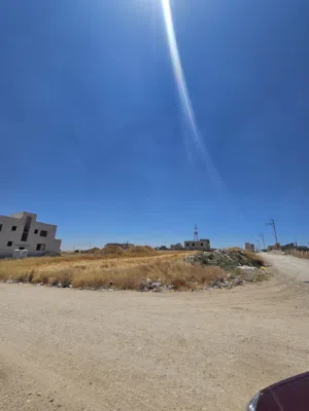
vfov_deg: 106.2
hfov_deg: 89.9
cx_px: 154
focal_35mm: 13
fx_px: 155
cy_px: 206
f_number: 2.2
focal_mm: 2.2
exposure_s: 1/6444
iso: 50
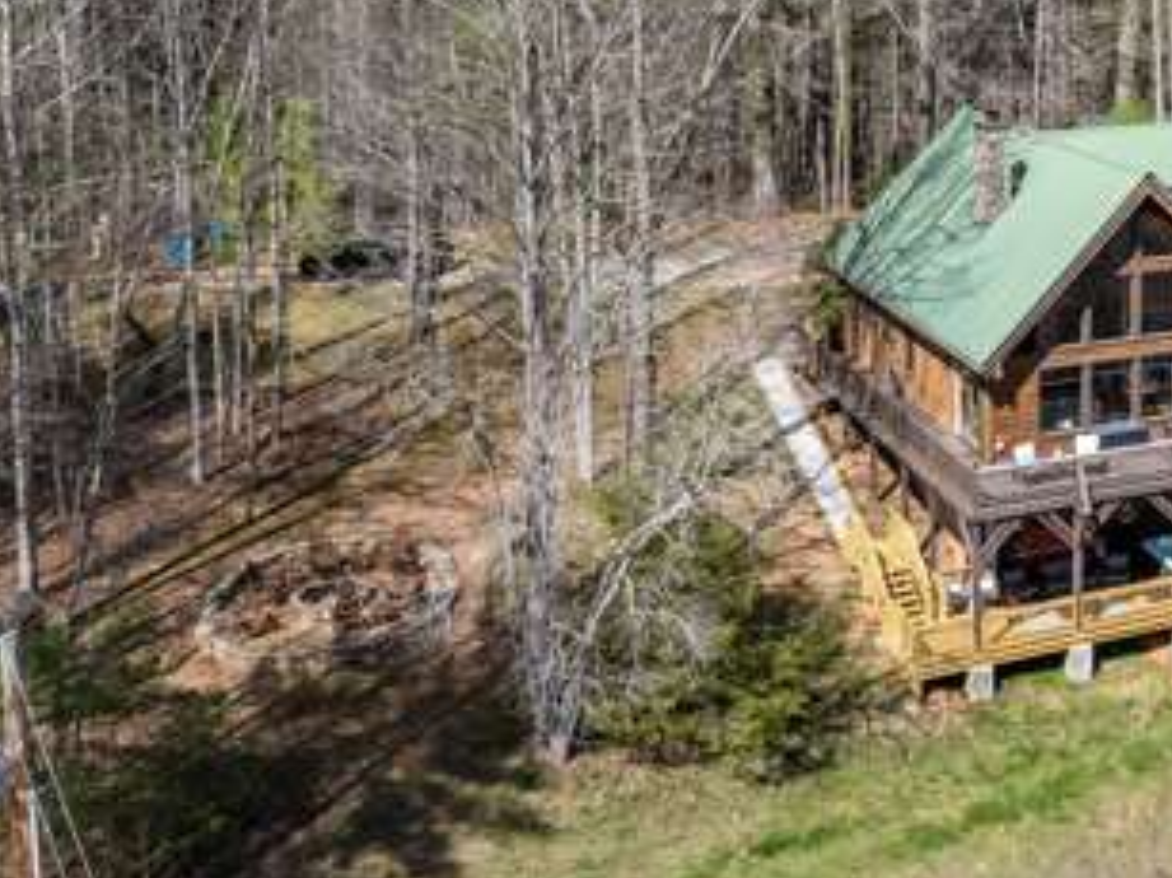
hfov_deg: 31.1
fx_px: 1794
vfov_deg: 26.3
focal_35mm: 53
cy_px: 38
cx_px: 1371
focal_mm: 8.38
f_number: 2.8
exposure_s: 1/1250
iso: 130
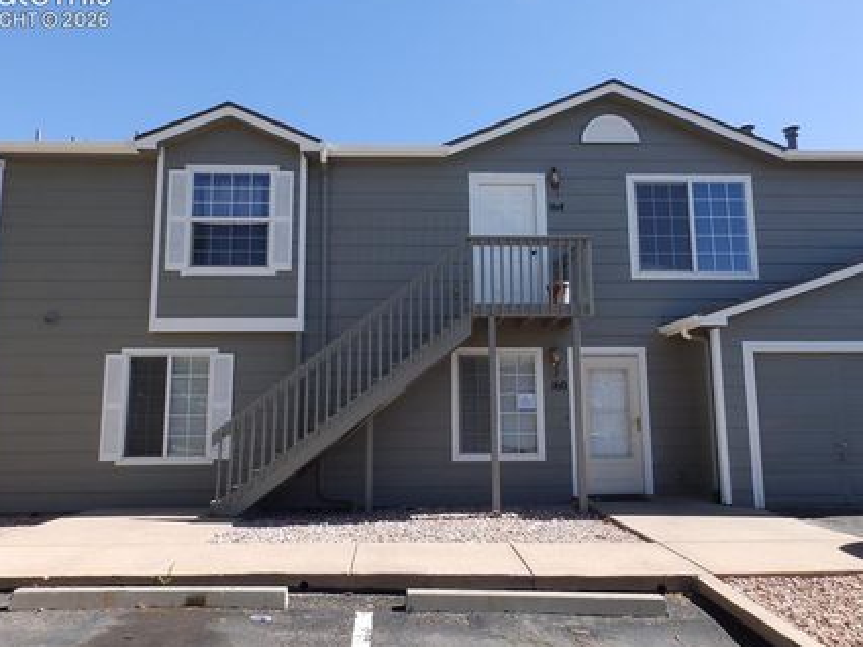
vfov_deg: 53.0
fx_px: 648
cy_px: 321
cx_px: 426
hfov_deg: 67.3
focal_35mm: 26
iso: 80
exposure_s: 1/320
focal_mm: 4
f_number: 4.5
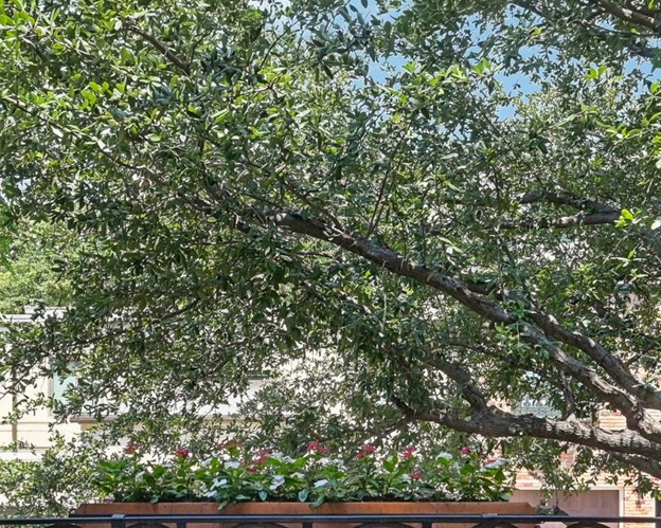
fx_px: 990
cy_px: 398
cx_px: 303
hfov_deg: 36.9
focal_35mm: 51
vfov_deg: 29.4
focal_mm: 15.5
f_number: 8
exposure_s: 1/200
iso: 400
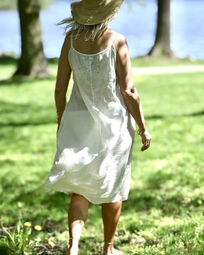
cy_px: 132
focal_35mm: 89
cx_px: 101
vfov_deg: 21.5
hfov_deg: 17.3
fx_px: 672
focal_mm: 52
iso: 280
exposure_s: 1/500
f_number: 8
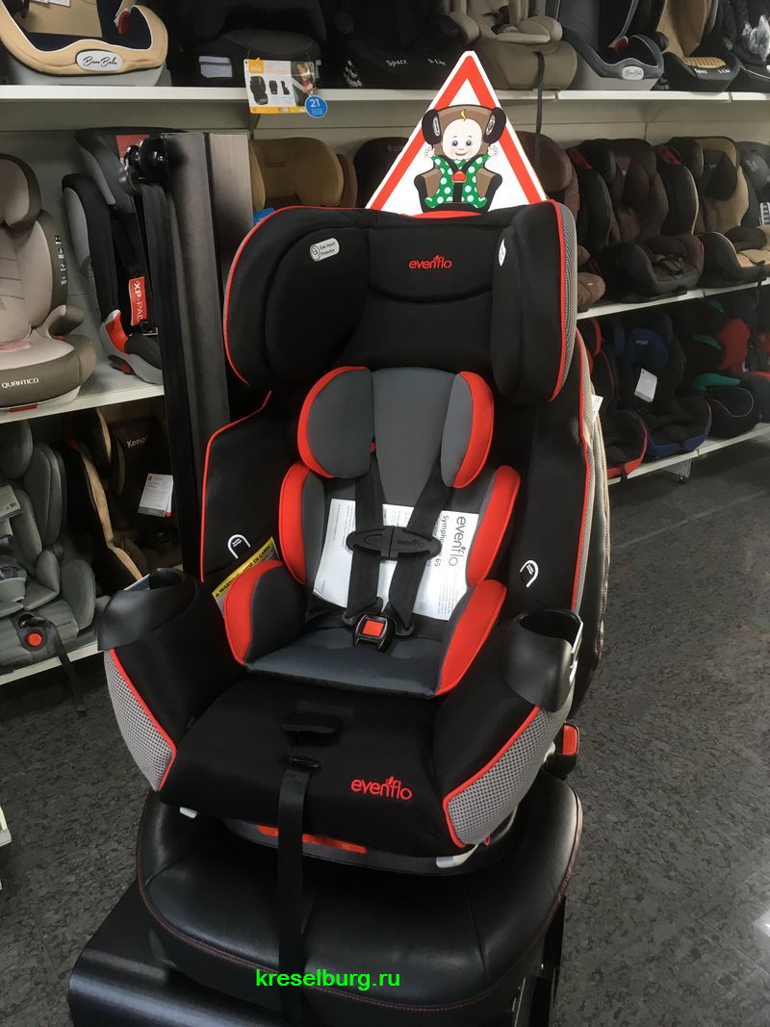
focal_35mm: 29
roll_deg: -0.1
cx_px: 385
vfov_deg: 61.7
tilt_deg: -24.0
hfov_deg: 48.2
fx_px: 860
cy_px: 514
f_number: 2.2
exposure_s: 1/33
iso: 64
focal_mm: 4.15
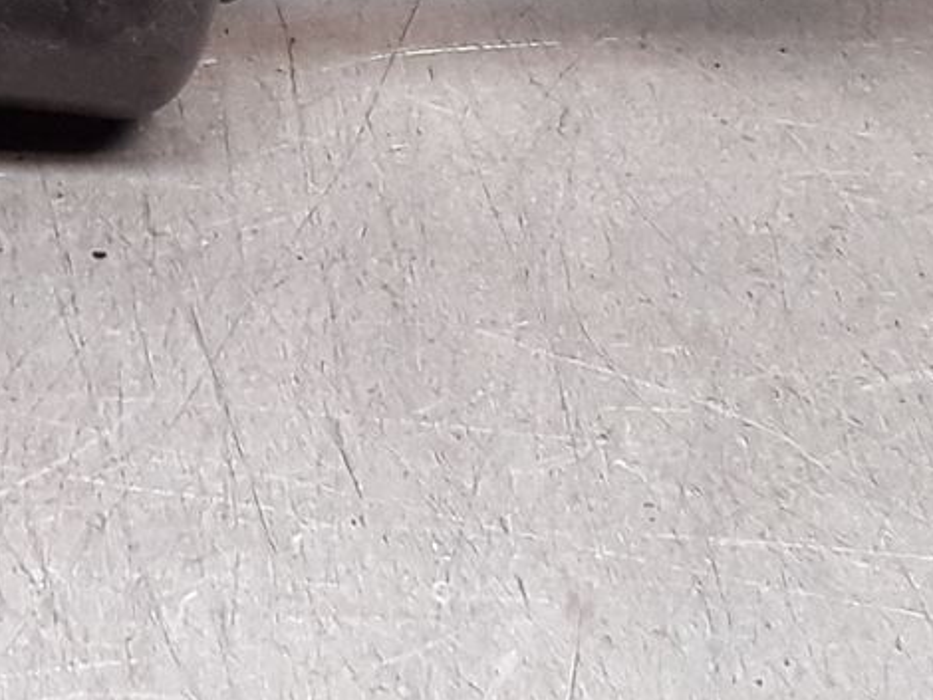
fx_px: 3290
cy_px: -454
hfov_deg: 15.7
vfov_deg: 11.5
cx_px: -105
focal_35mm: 122
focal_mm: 2.91
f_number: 1.9
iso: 50
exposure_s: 1/50
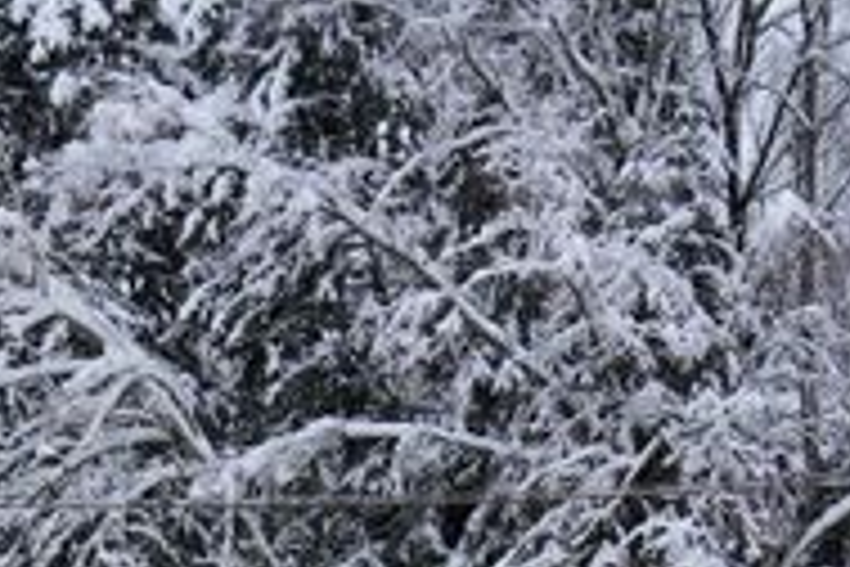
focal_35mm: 107
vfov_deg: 11.8
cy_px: 1044
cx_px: 169
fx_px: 2526
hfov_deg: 18.9
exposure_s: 1/2000
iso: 640
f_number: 3.5
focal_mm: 29
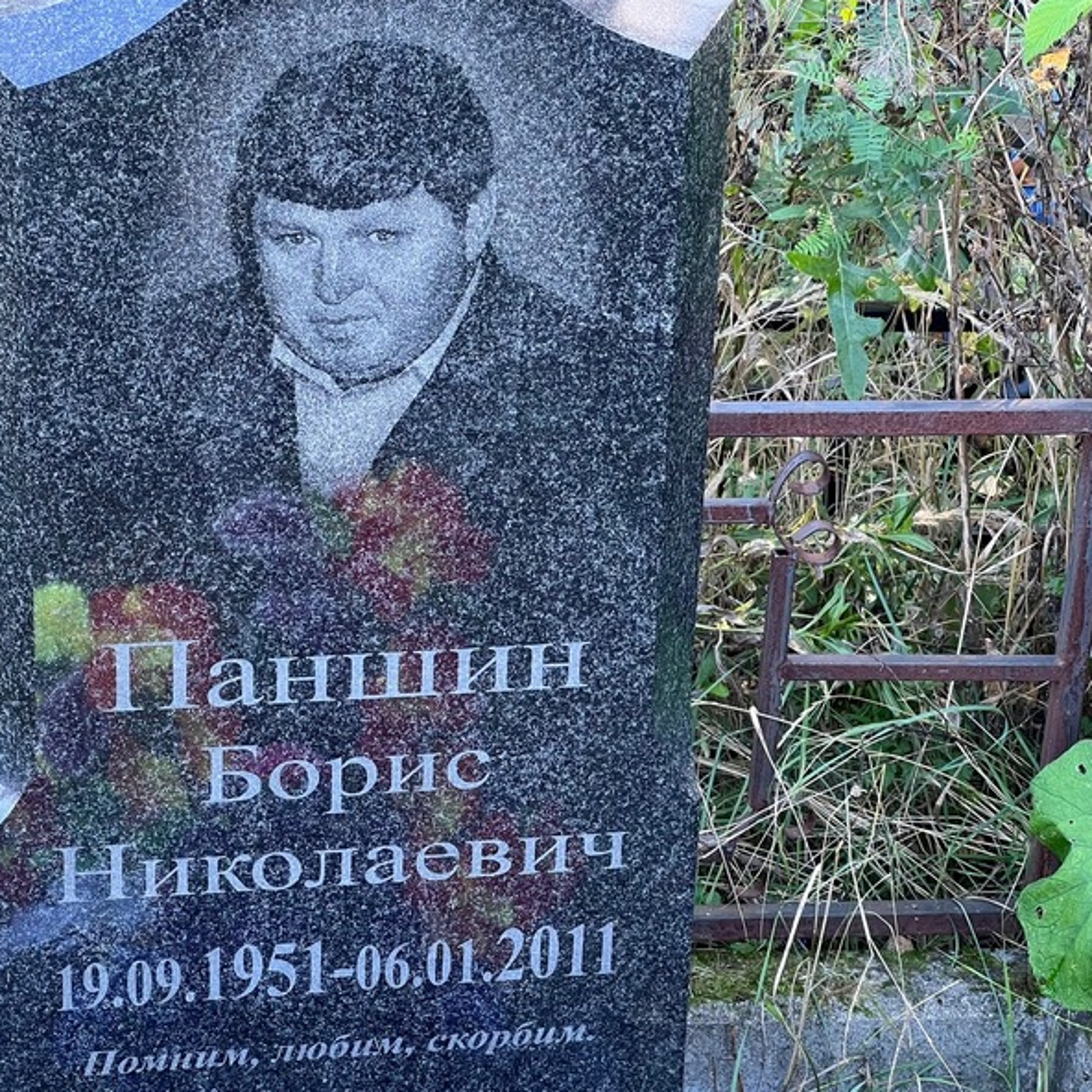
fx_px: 3284
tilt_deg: -24.8
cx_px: 389
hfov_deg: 18.8
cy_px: 548
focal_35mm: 92
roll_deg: -1.8
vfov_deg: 18.9
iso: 160
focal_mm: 9
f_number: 2.8
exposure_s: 1/99
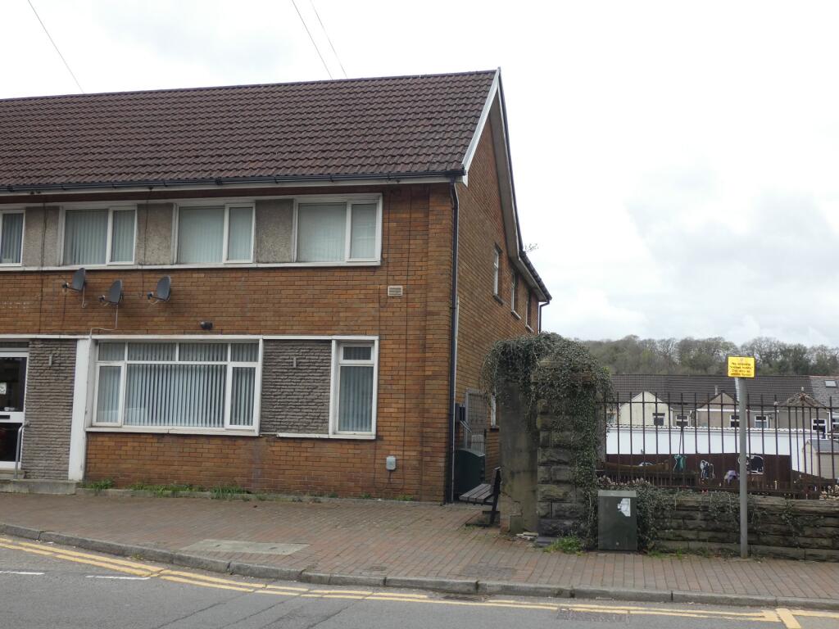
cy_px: 314
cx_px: 420
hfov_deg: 47.9
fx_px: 945
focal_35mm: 39
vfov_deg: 36.8
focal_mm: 7.1
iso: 80
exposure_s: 1/250
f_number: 3.6
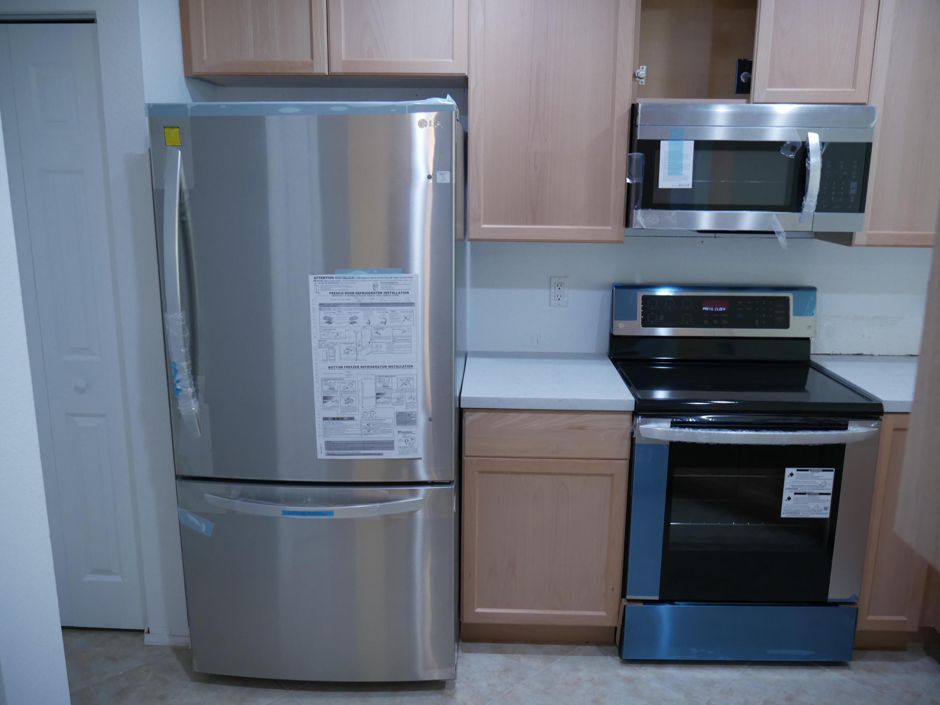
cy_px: 352
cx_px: 470
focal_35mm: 28
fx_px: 761
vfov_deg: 49.8
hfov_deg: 63.4
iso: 640
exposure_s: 1/60
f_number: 4
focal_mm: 14
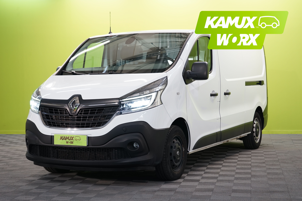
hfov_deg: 30.1
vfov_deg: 20.3
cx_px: 151
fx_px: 562
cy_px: 100
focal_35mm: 67
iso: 500
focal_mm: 67
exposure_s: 1/30
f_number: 5.6
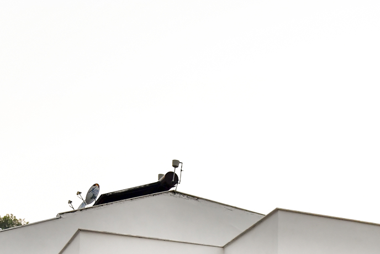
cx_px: 354
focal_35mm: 102
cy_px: 323
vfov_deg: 13.0
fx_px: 1077
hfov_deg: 19.6
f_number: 2.8
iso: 1250
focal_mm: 34
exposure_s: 1/500
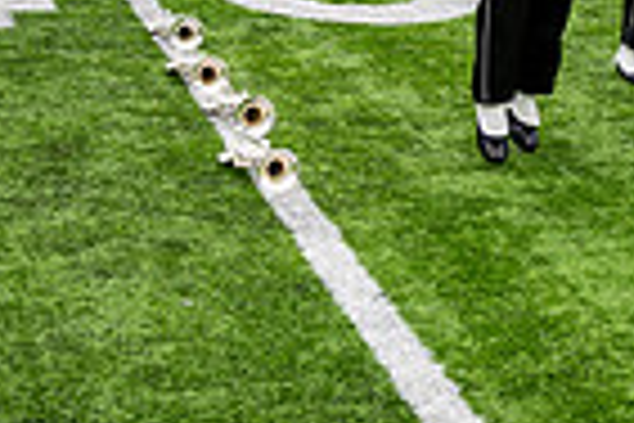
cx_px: 630
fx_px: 2060
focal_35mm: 117
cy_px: -263
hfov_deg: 17.1
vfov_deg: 11.1
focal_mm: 28.5
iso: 100
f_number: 2.8
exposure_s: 1/500
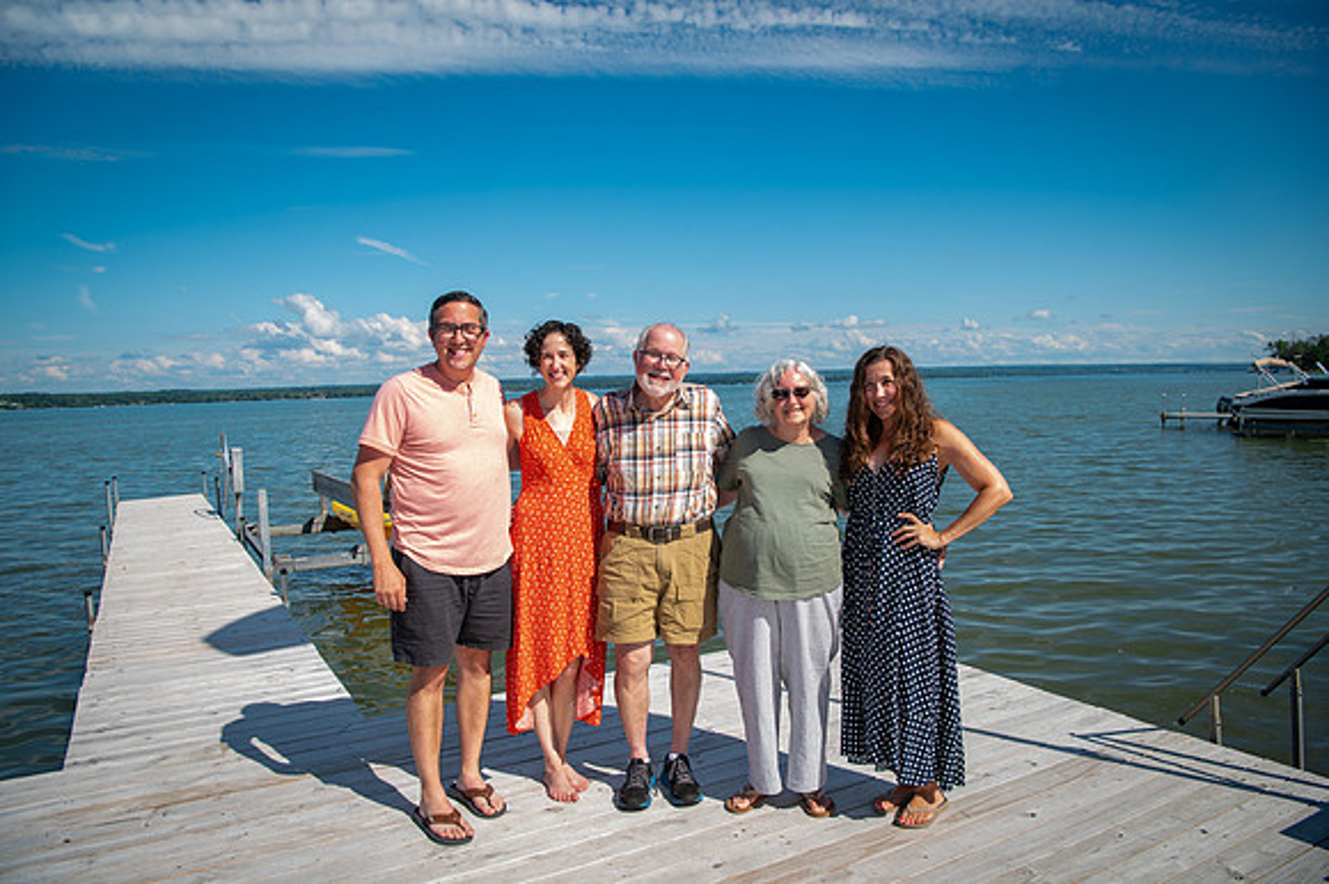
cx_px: 664
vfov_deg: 49.5
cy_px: 442
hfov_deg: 69.4
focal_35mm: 26
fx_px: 959
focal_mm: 26
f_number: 7.1
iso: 50
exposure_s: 1/200
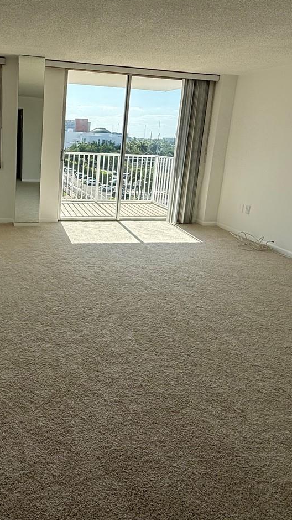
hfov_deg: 42.3
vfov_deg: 71.2
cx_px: 55
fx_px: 358
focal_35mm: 26
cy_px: 209
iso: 64
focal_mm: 2.22
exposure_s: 1/1961
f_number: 2.2
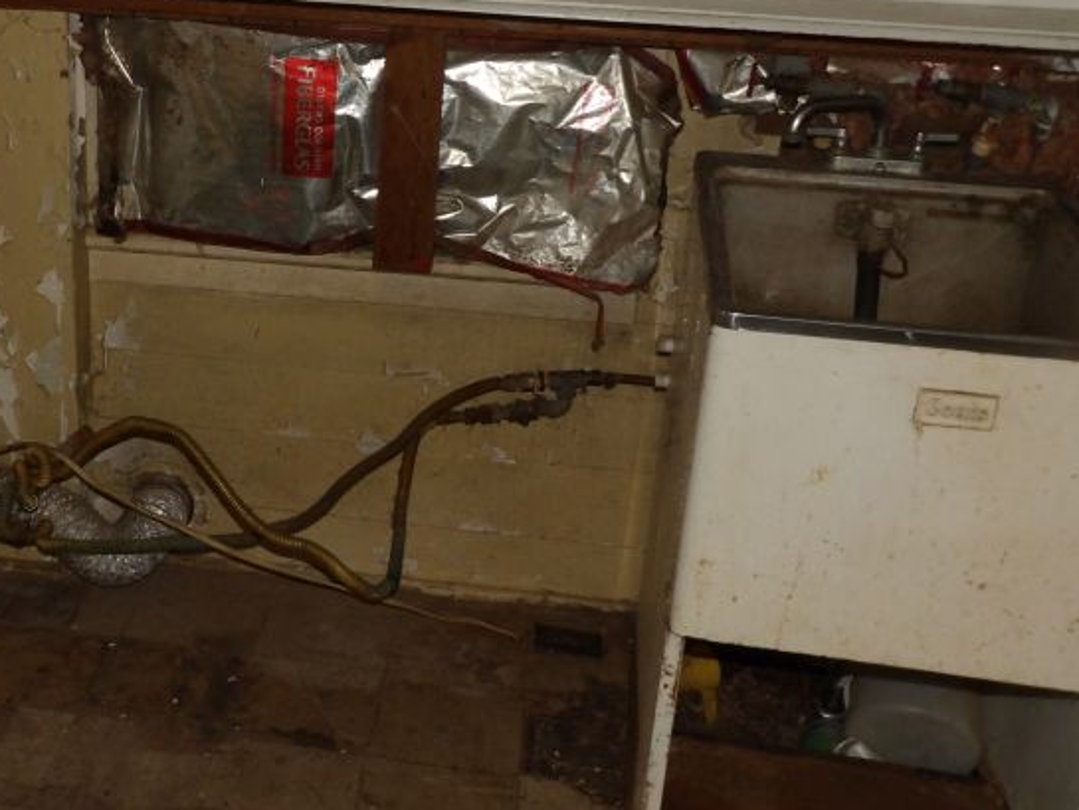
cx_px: 299
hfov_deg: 41.9
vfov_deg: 32.9
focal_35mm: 44
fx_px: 1372
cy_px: 382
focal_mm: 4.3
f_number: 3.2
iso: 200
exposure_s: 1/33
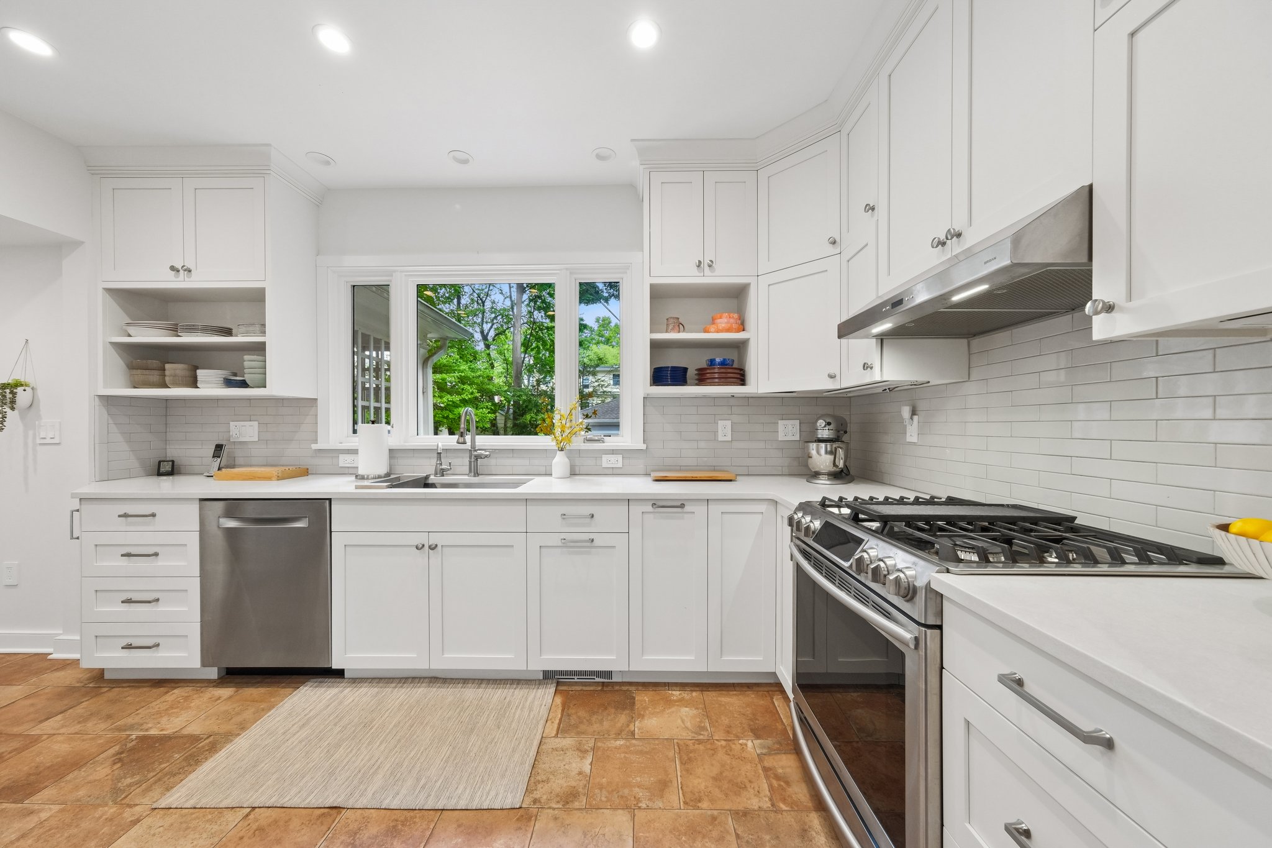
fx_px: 424
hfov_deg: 112.6
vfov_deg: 90.0
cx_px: 636
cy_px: 424
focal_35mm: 12
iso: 640
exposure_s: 1/25
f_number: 8
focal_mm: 8
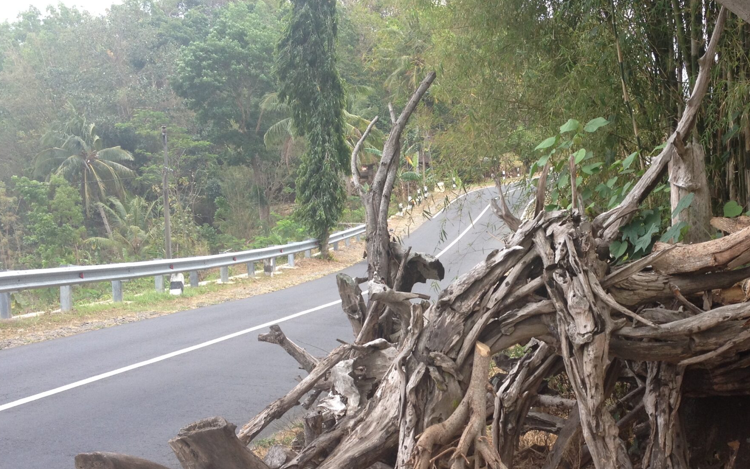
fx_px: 1104
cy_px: 346
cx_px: 535
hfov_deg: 36.9
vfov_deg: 23.7
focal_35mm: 54
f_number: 2.4
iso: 50
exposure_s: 1/415
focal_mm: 4.28
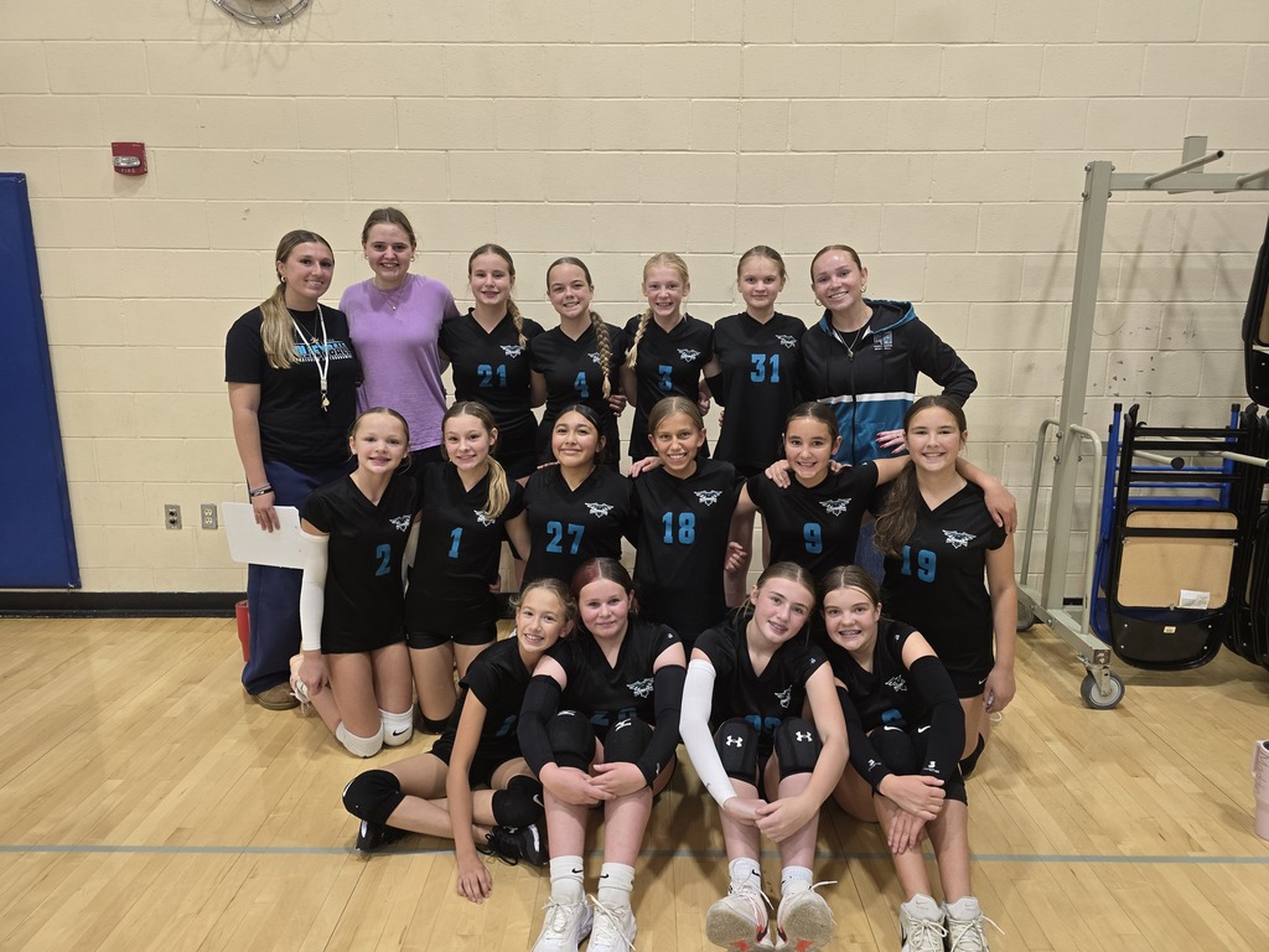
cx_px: 634
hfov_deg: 73.9
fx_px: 843
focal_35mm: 23
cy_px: 476
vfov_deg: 58.9
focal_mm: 6.3
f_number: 1.7
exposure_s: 1/120
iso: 200
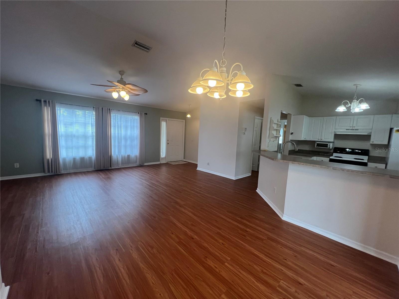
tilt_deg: -4.8
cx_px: 200
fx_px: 150
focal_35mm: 13
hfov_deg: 106.2
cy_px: 150
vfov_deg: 89.9
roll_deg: -2.0
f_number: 1.8
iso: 80
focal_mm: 1.57
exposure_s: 1/120
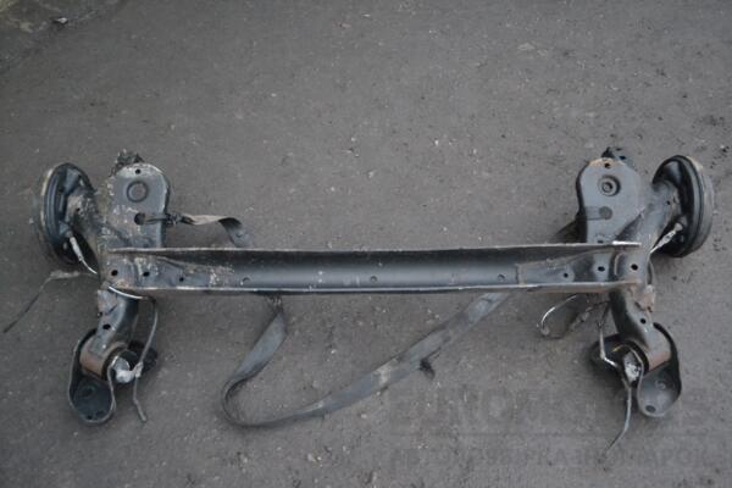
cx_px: 366
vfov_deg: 40.0
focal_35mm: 33
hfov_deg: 57.2
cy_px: 244
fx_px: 671
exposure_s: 1/50
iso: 3200
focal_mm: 22
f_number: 3.8
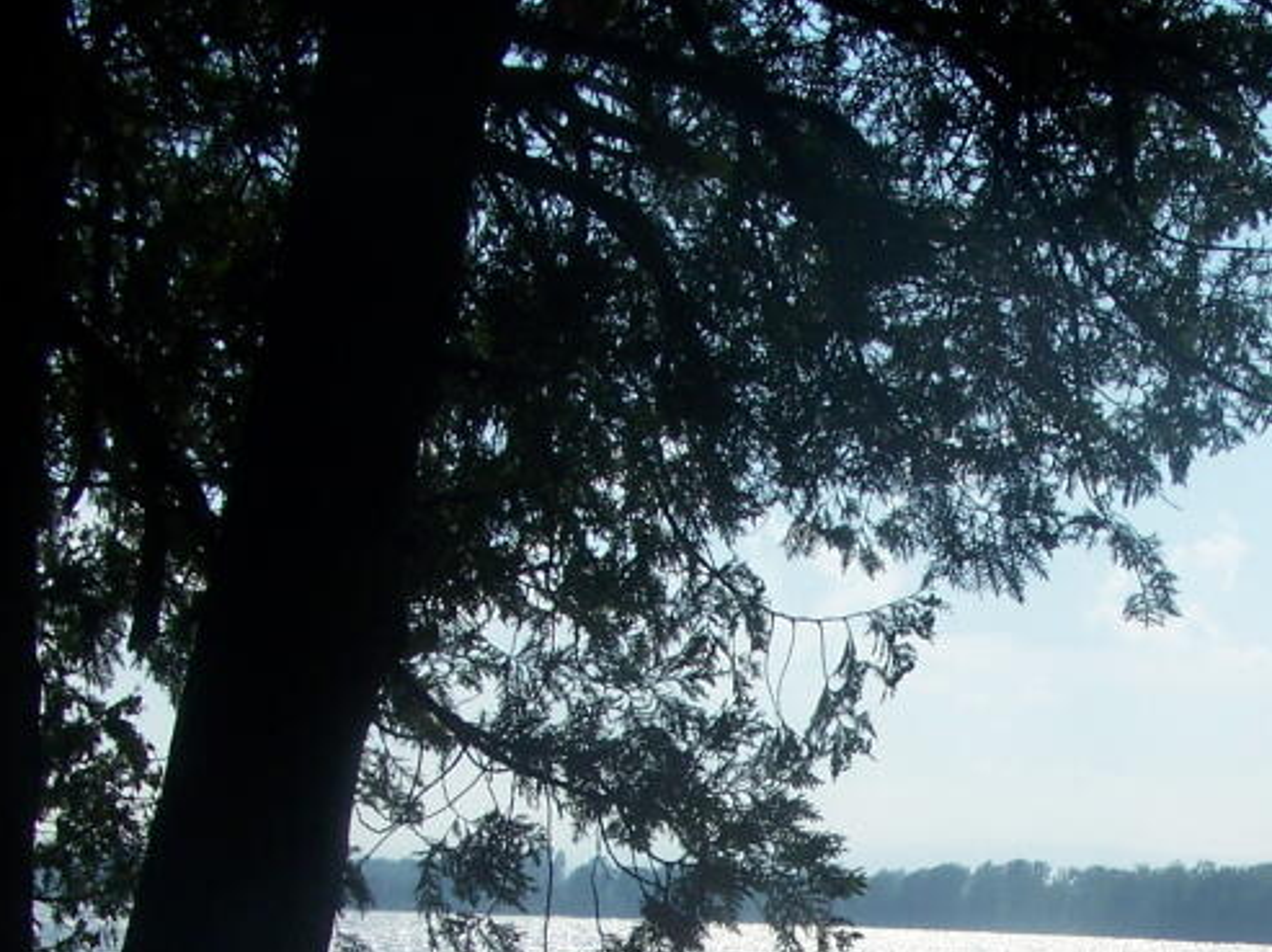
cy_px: 962
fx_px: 2901
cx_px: 1053
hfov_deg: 24.3
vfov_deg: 18.2
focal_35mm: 79
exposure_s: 1/1250
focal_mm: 6.3
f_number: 5.6
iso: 80
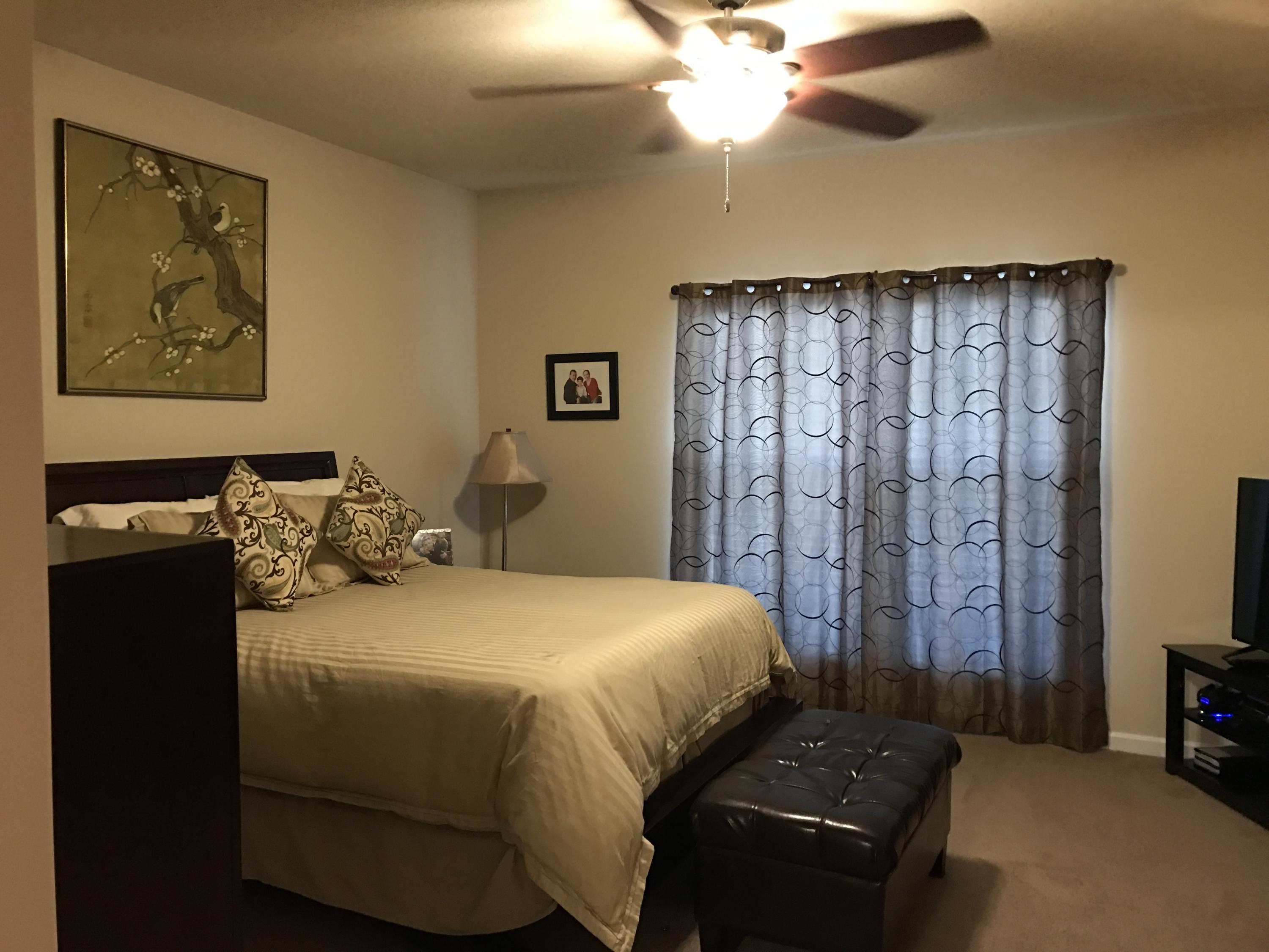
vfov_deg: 49.7
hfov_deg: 63.4
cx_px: 634
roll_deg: +0.1
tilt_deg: -3.5
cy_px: 476
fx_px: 1026
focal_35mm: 28
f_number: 1.8
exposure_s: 1/6
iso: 80
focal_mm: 3.99
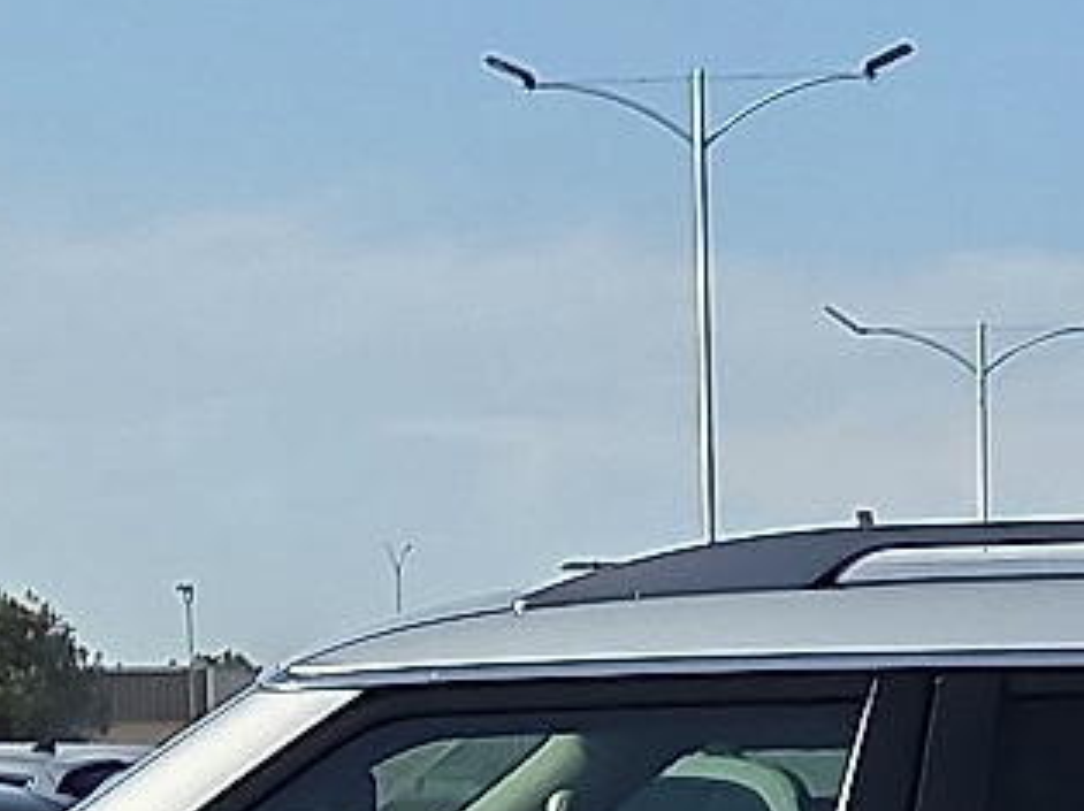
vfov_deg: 9.5
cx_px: 1060
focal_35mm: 148
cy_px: 1518
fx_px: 4631
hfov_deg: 13.2
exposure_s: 1/1667
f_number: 1.8
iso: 25
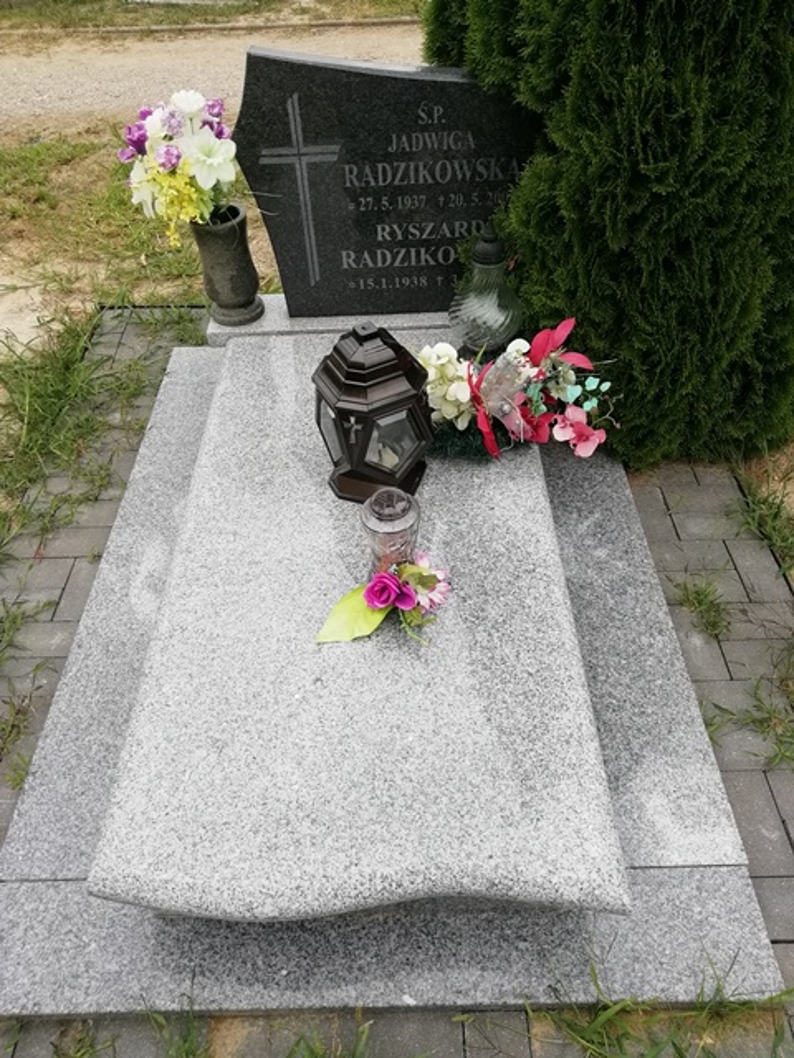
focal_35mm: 26
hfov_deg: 53.1
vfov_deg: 67.3
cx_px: 397
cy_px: 529
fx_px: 795
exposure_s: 1/359
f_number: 2.2
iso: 50
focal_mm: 3.21
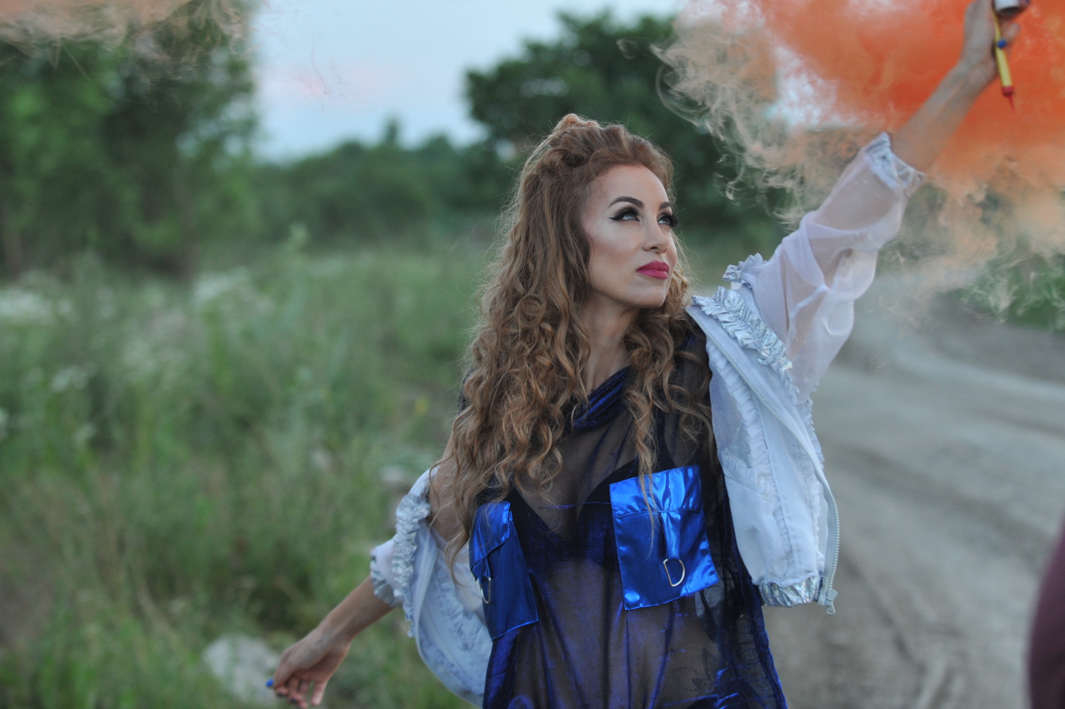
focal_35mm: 92
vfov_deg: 14.8
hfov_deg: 22.1
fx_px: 2720
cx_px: 628
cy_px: 256
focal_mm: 70
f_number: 3.5
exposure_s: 1/100
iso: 1000
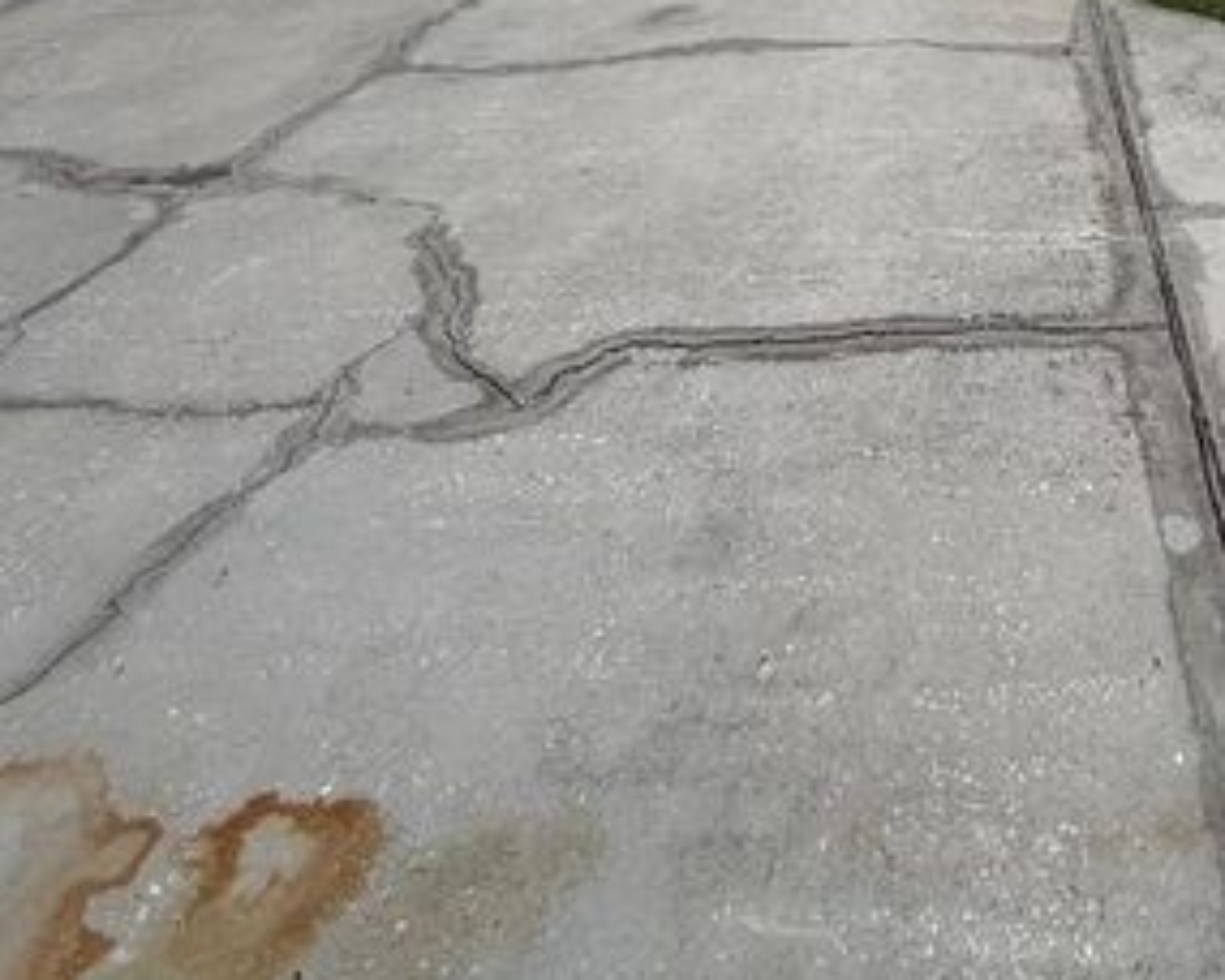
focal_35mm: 32
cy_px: -398
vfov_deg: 31.0
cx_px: 997
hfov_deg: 51.8
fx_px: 1160
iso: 50
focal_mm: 2.22
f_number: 2.2
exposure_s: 1/2611
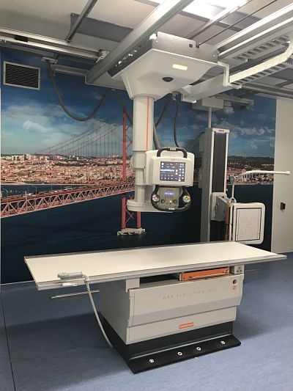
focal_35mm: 28
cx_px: 146
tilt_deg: -3.3
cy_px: 196
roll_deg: -2.6
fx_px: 316
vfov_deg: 63.4
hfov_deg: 49.8
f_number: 1.8
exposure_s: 1/25
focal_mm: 3.99
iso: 32
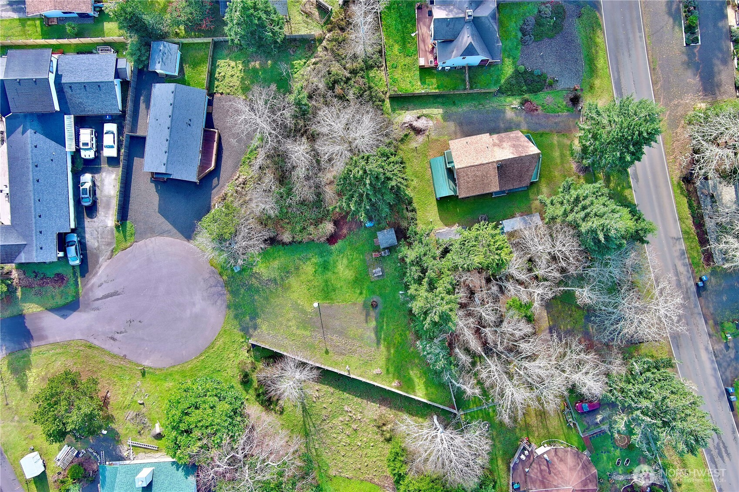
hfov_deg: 63.7
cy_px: 246
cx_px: 370
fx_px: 595
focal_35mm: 29
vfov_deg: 45.0
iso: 100
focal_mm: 10.57
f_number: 2.8
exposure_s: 1/150
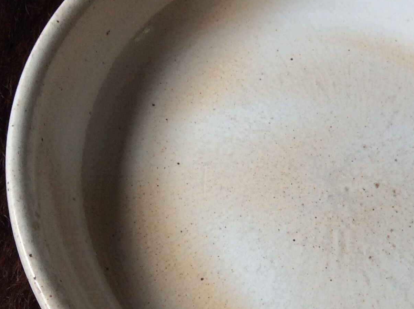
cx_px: 302
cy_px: 186
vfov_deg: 21.2
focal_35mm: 69
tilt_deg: -60.1
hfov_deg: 27.9
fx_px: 824
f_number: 2.4
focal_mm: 3.3
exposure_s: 1/50
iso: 50
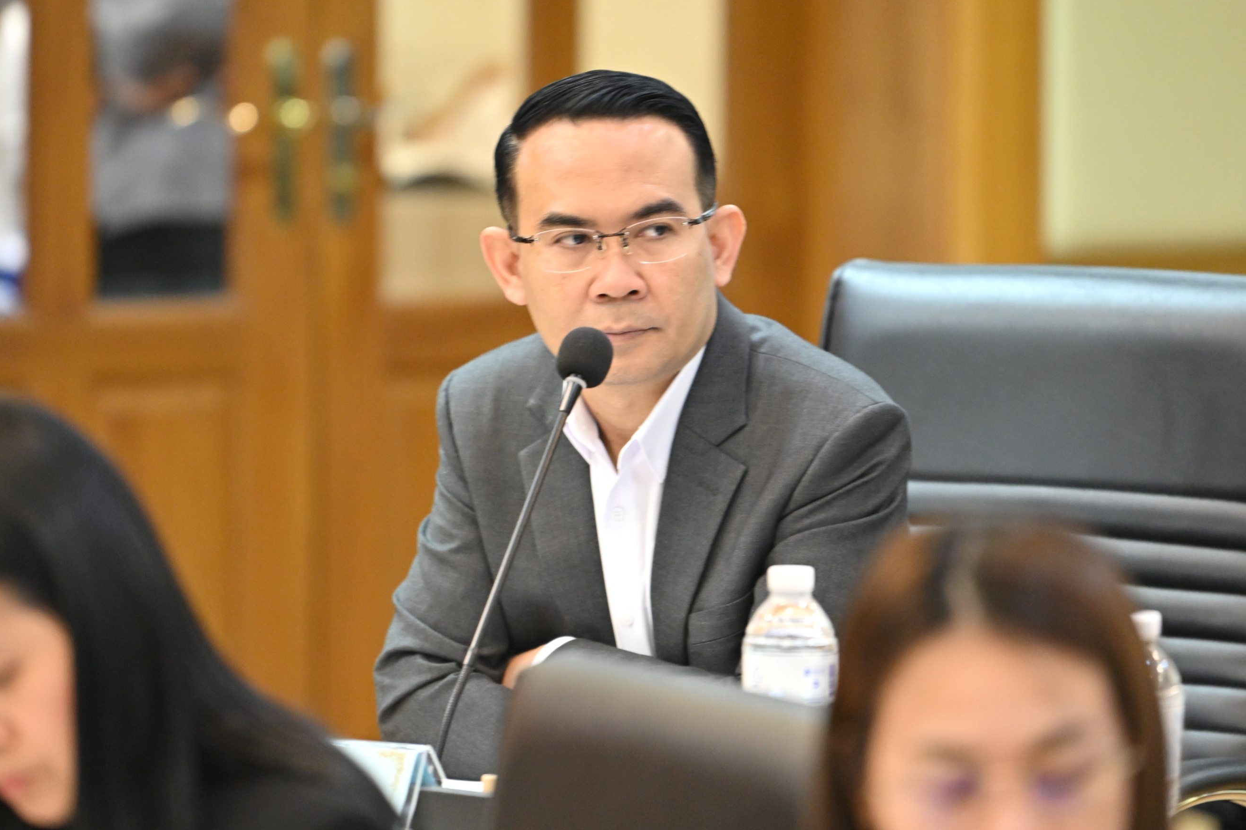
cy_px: 415
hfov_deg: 10.2
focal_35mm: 201
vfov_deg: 6.8
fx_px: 6956
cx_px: 625
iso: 1600
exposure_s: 1/125
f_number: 2.8
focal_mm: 200
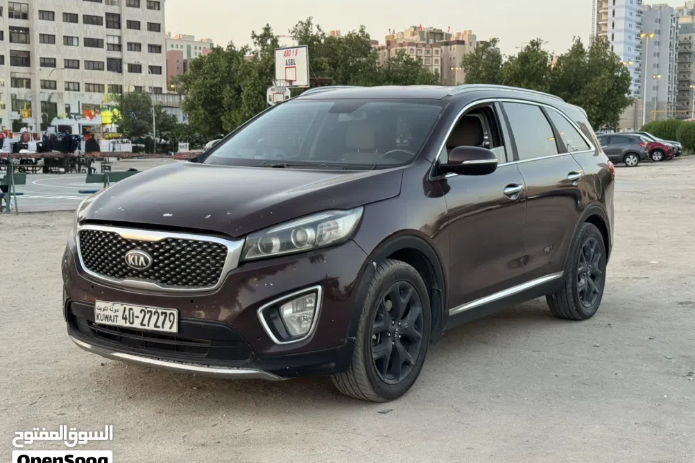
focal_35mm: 51
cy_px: 225
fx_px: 985
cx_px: 350
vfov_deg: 26.5
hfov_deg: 38.9
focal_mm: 6.76
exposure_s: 1/121
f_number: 1.78
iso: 80
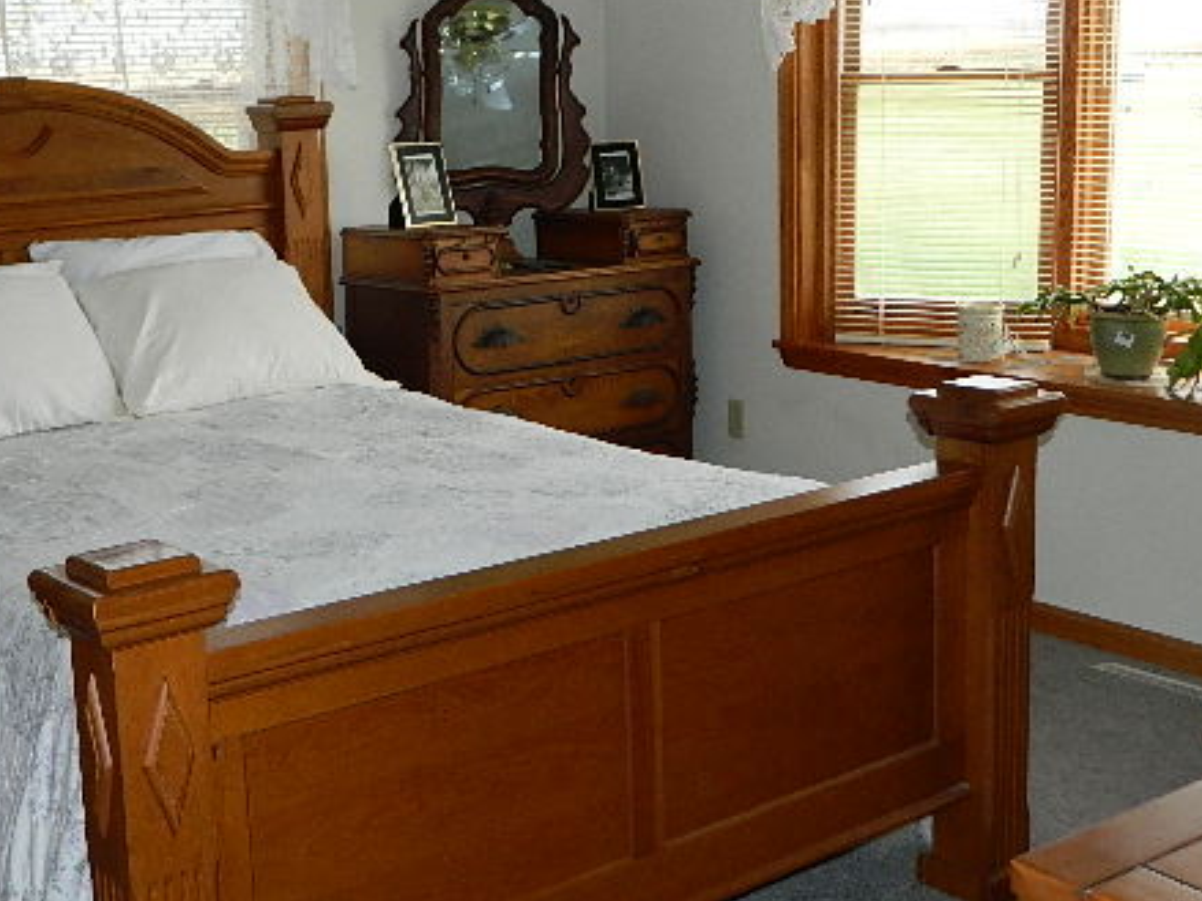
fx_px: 1770
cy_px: 378
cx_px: 444
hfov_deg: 37.3
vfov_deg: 28.5
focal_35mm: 51
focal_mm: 6.2
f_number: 3.3
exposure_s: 1/40
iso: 200
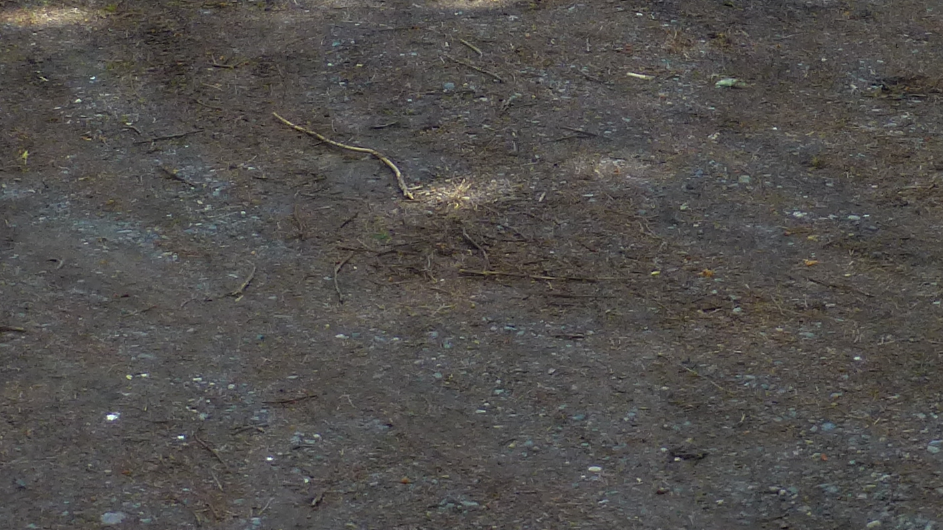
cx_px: 550
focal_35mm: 100
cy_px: -525
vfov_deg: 11.0
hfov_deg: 21.3
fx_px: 2500
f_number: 4
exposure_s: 1/320
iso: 100
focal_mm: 5.4
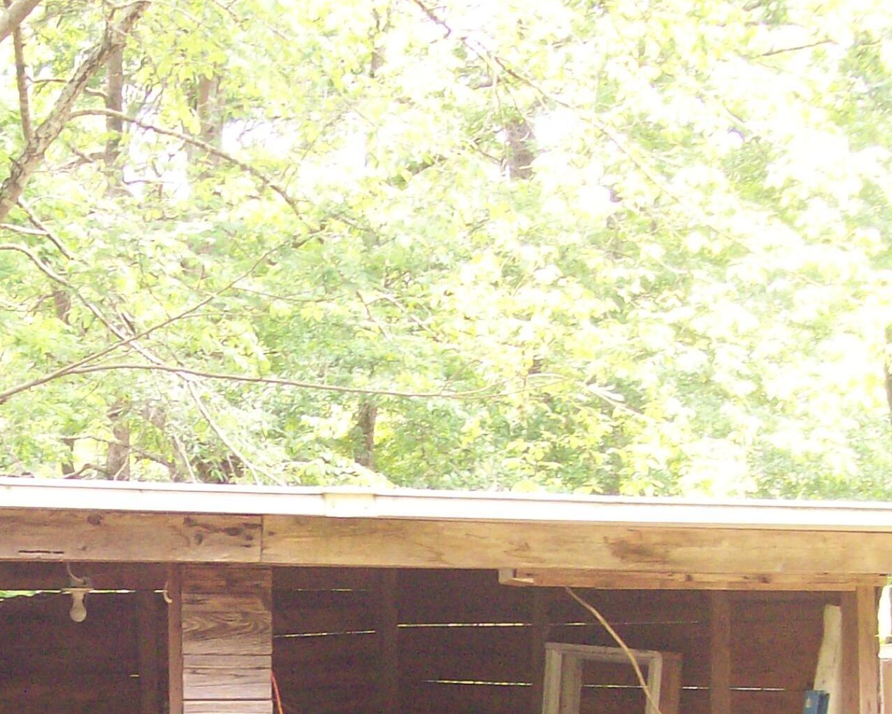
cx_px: 141
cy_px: 638
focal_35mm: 83
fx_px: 2192
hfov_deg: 22.6
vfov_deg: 18.2
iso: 140
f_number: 2.7
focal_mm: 6
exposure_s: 1/87.9
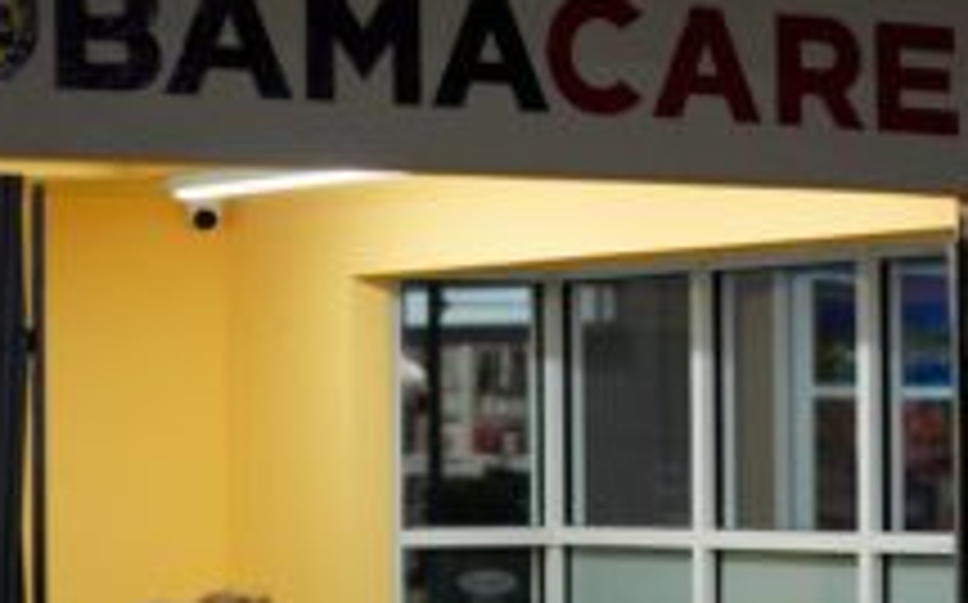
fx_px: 3770
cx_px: 313
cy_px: 520
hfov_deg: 14.6
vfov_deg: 9.1
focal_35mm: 143
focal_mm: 71
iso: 3200
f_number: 2.8
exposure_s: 1/2000
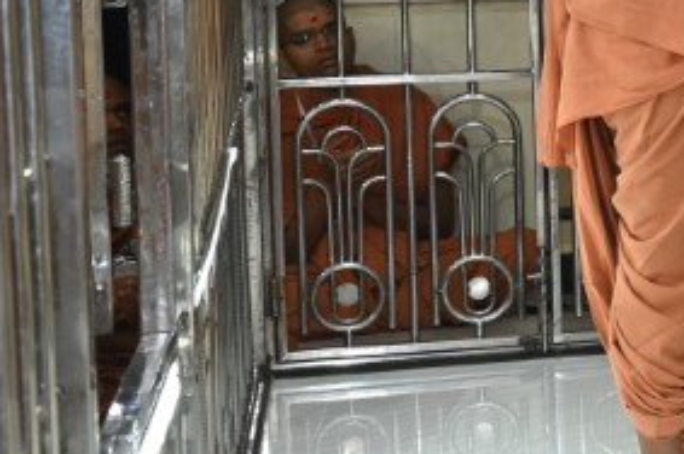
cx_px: 1839
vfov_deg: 7.8
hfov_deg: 9.8
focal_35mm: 175
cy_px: -70
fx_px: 3319
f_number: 4
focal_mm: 30.5
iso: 500
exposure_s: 1/125
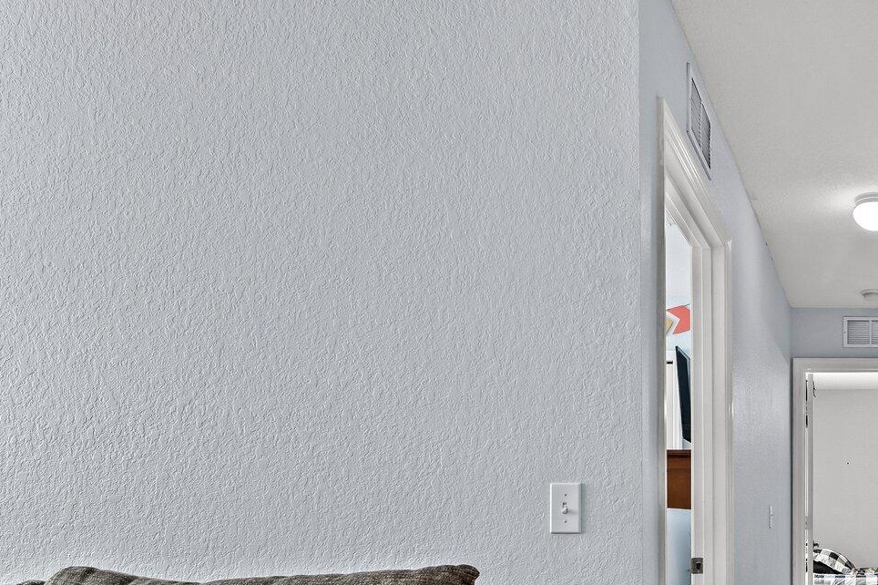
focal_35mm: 35
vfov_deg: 36.1
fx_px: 844
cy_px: 517
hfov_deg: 46.1
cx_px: 877
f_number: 8
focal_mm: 16.3
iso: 400
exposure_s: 1/2.5
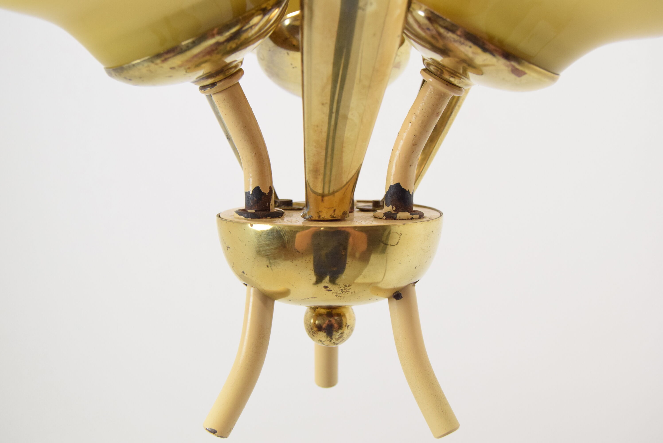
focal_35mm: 45
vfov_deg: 29.9
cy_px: 222
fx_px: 829
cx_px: 332
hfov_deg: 43.6
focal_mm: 30
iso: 1600
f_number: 6.3
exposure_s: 1/160
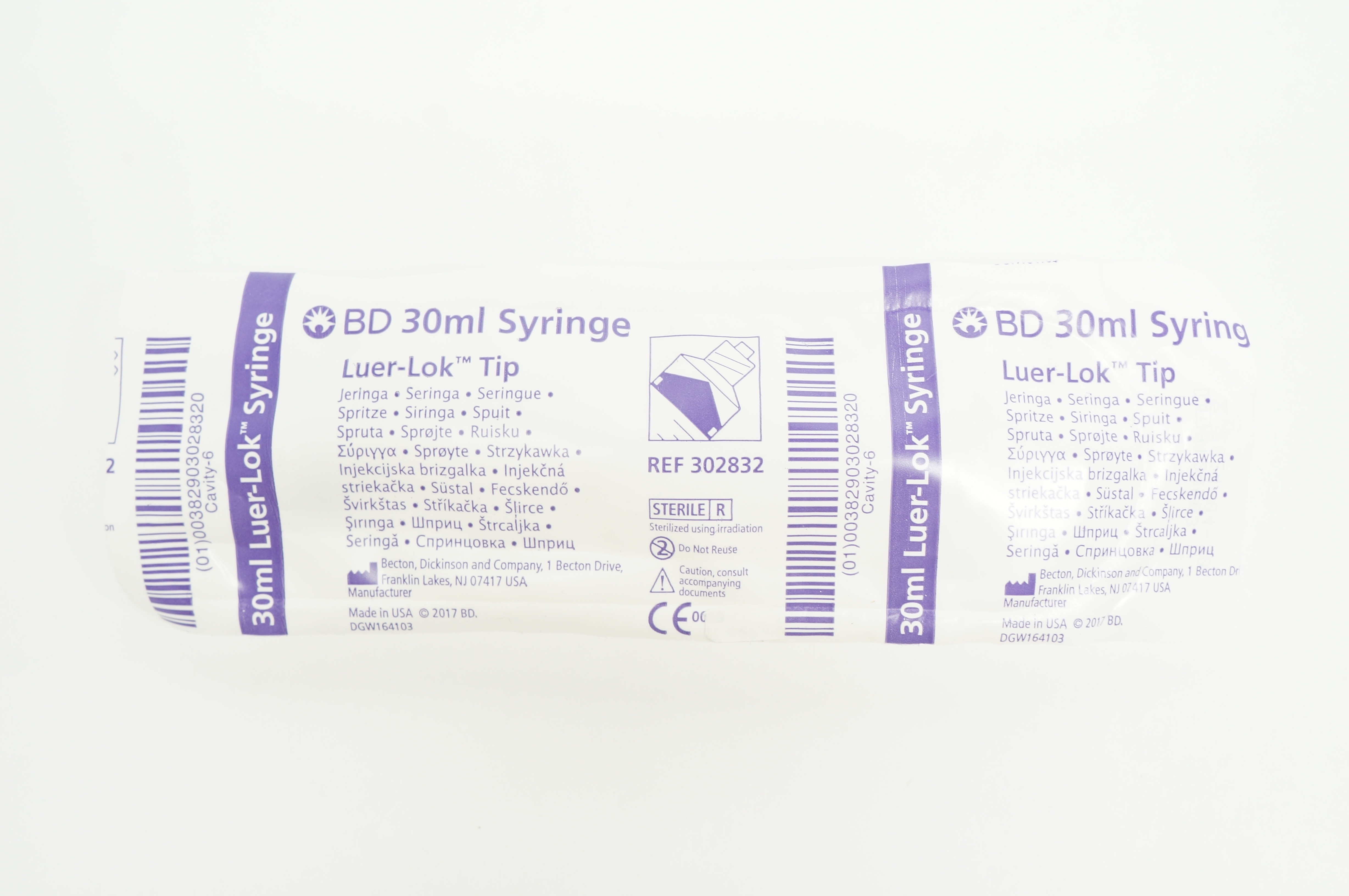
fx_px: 1516
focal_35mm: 40
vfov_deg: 32.9
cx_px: 674
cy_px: 448
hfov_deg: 48.0
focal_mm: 27
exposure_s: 1/15
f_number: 9
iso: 400
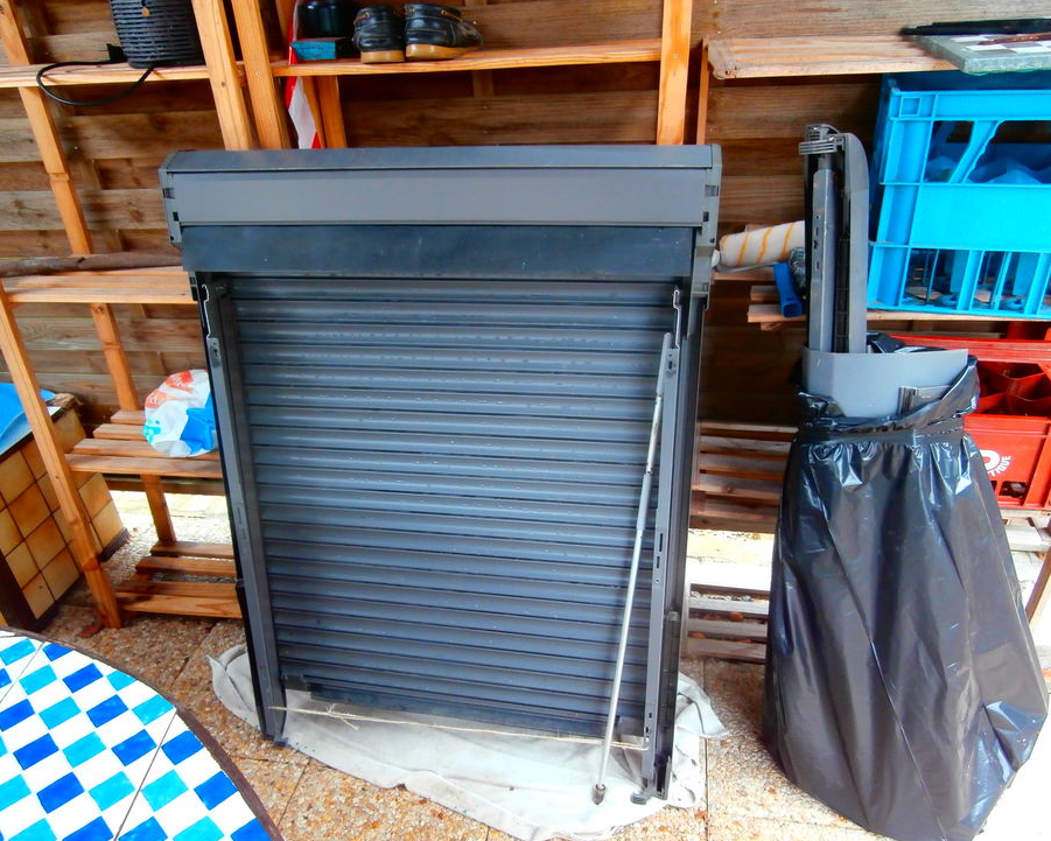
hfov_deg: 66.0
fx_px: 809
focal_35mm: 26
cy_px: 433
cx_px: 507
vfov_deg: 54.9
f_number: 3
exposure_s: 1/30
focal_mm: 4.2
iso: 160
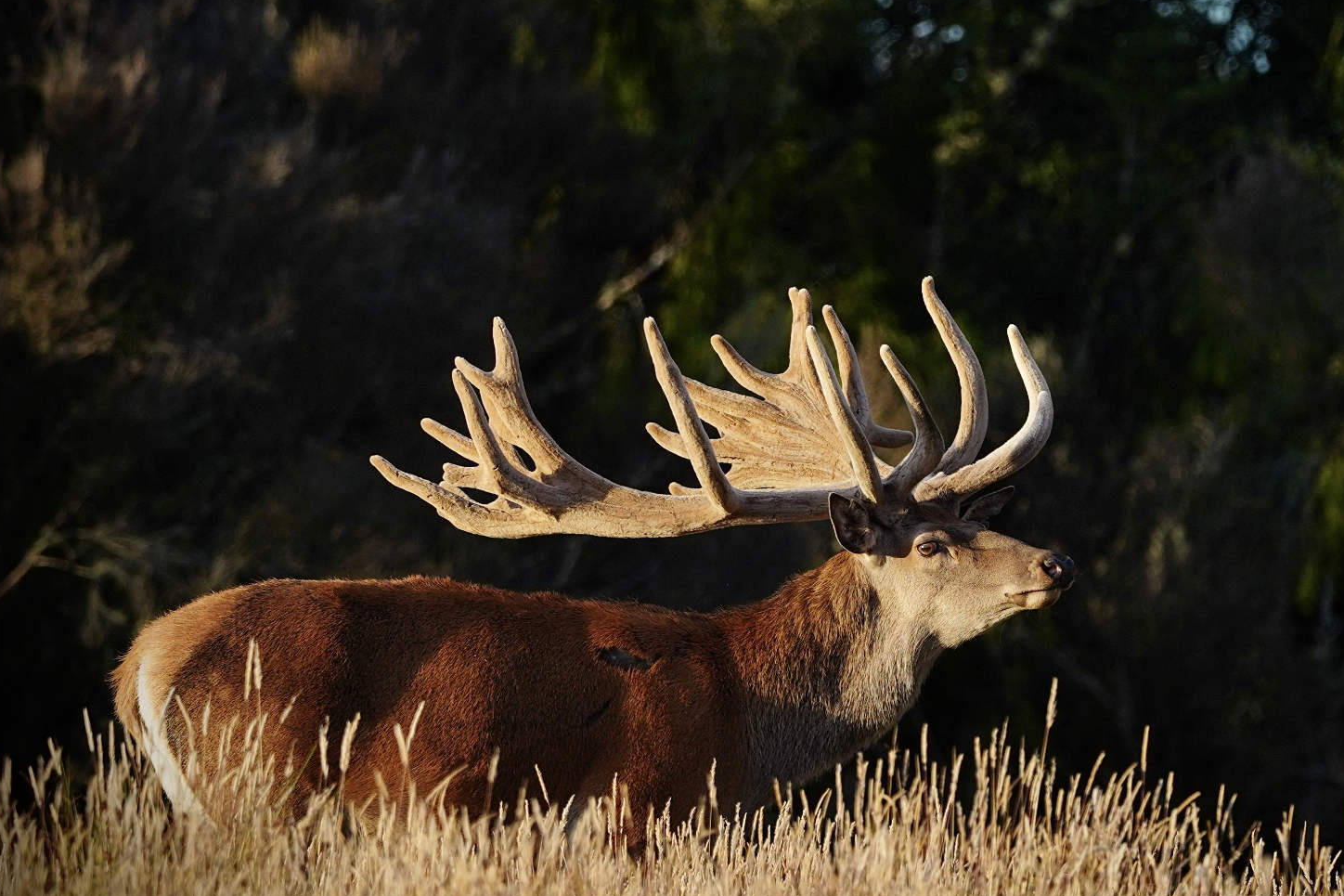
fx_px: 26278
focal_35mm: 704
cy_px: 441
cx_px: 821
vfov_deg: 2.0
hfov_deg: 2.9
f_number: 6.3
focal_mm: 531
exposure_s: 1/640
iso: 400
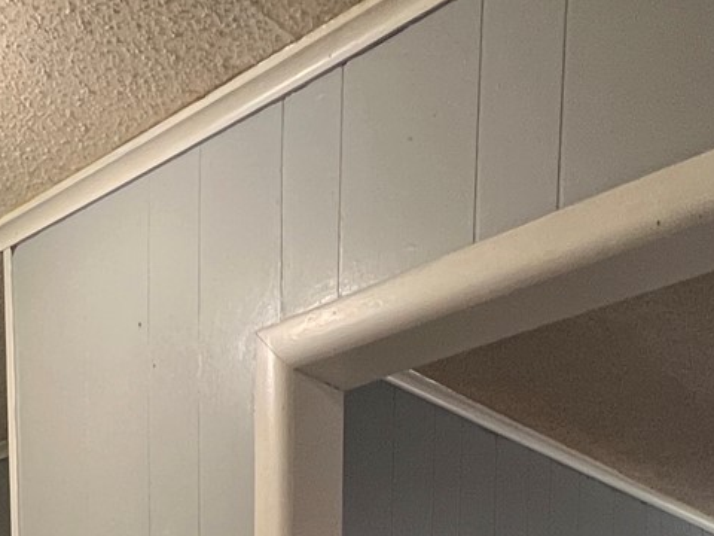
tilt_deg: -10.2
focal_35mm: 52
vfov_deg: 19.4
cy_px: 1012
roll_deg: +0.1
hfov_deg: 36.7
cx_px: 305
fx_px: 1073
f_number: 1.8
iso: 250
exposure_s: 1/60
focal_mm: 1.57
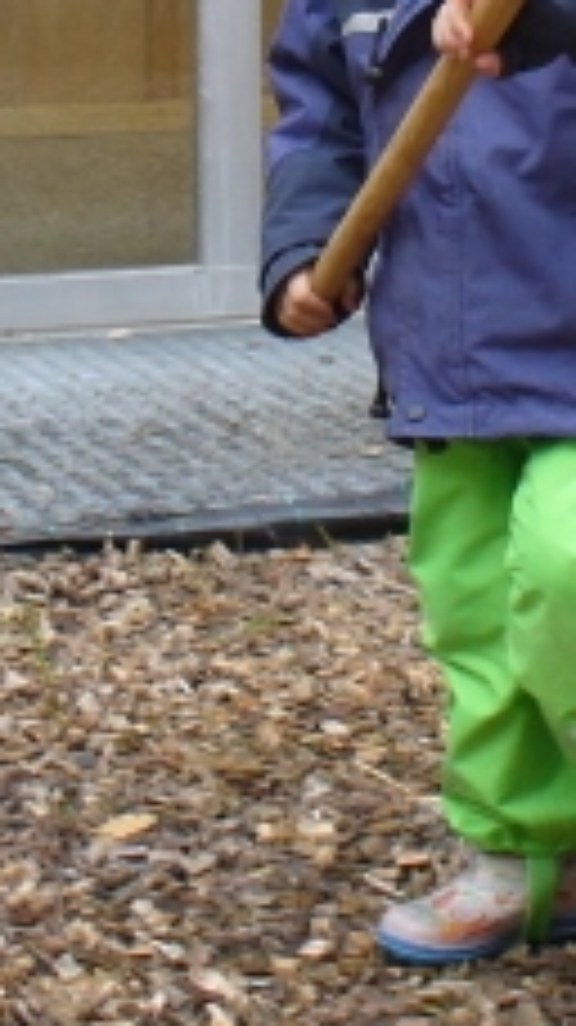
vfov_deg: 18.5
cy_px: 4
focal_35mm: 113
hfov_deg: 10.7
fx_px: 3073
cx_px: 324
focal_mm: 6.1
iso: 80
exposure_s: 1/125
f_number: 2.8
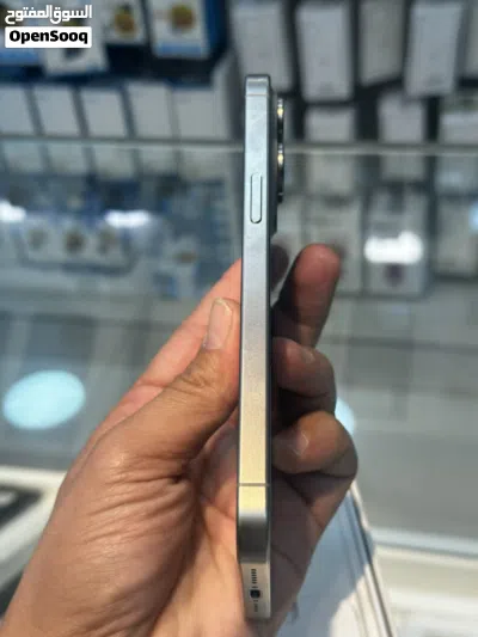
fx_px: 883
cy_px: 318
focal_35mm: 48
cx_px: 239
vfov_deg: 39.6
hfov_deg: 30.3
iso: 64
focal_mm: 6.86
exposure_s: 1/532
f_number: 1.78
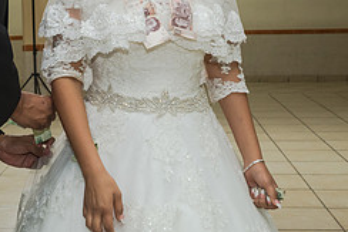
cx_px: 88
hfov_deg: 26.3
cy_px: 25
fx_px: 735
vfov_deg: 17.7
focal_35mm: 76
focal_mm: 32
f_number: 4
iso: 1600
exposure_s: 1/100
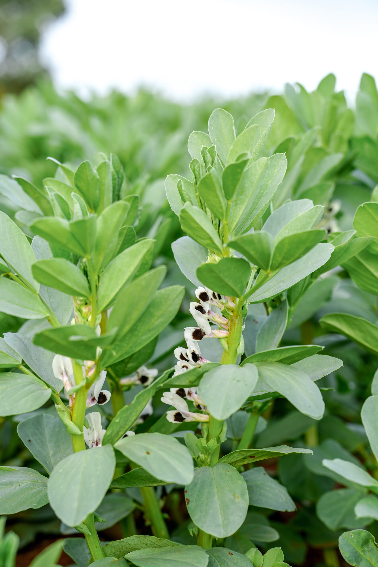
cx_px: 189
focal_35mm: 74
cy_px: 284
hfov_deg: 18.4
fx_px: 1165
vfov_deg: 27.3
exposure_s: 1/100
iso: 100
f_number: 5
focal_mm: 74
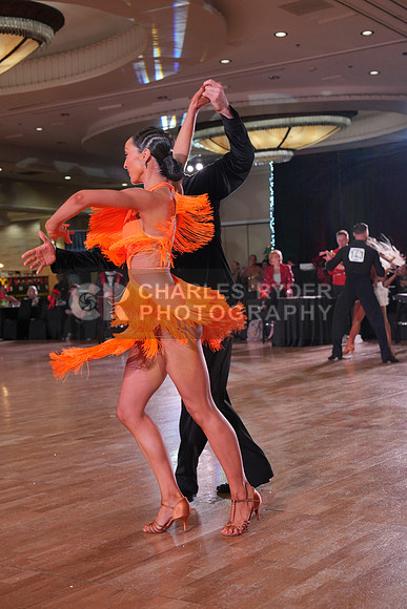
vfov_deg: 36.2
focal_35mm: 55
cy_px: 304
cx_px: 204
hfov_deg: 24.6
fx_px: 932
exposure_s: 1/400
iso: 2000
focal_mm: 55
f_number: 5.6
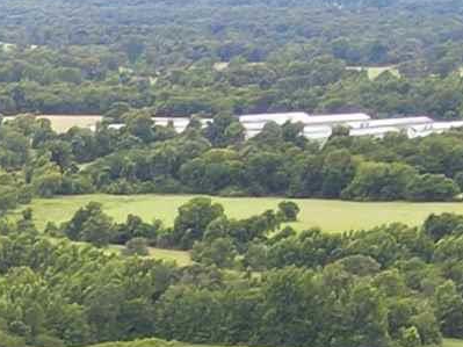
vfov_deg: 6.7
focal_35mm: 185
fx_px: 2474
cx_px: -661
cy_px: 1288
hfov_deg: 9.5
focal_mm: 4.5
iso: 100
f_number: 2.8
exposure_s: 1/160
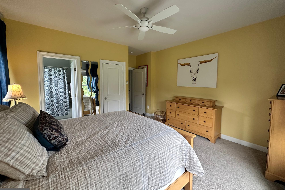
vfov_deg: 77.3
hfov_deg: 100.4
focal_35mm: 15
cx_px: 141
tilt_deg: -4.0
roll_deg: -0.2
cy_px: 90
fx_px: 119
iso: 200
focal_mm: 2.22
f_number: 2.2
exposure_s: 1/60
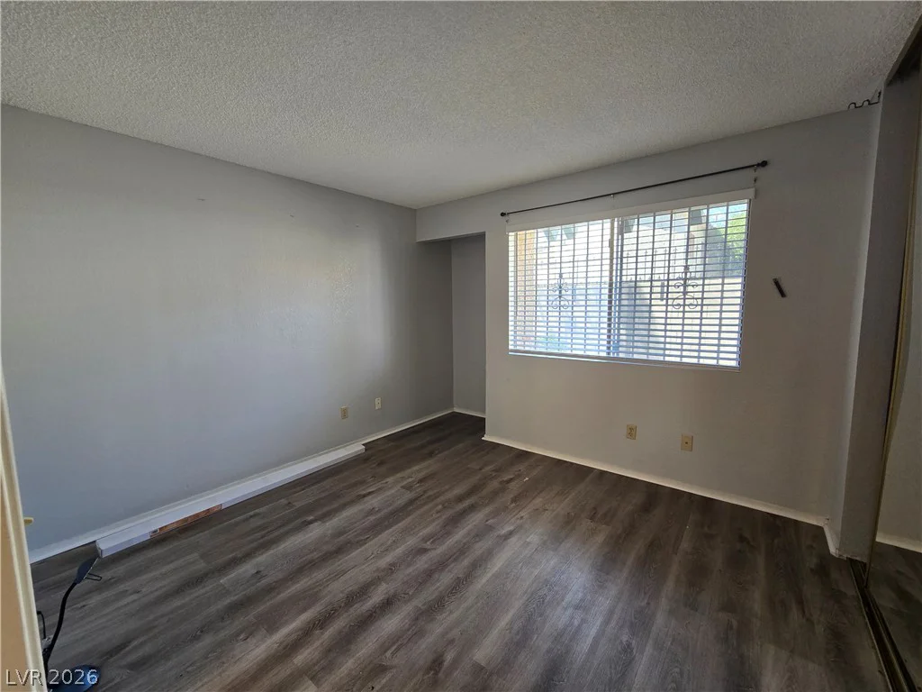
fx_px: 346
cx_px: 461
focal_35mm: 13
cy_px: 346
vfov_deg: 89.9
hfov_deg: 106.2
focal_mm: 2.2
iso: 125
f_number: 2.2
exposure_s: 1/60
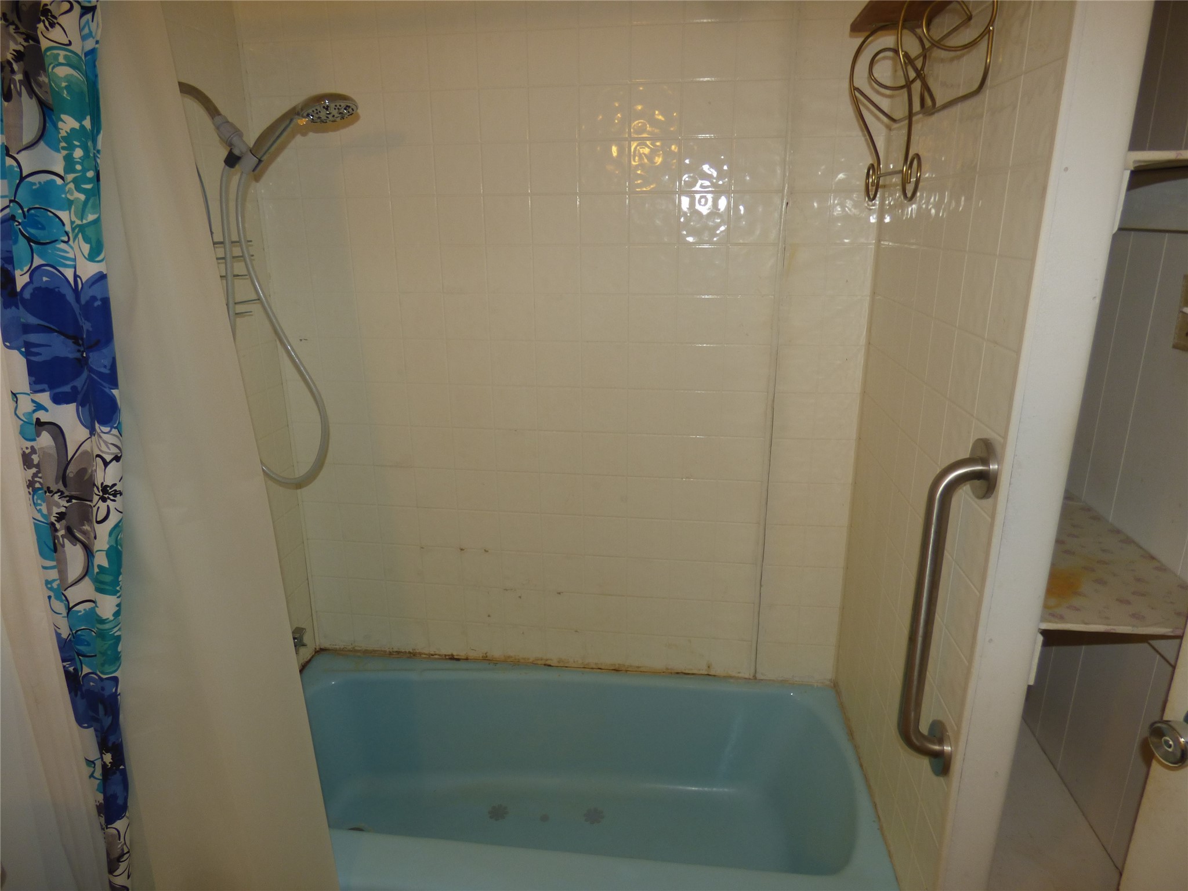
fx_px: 686
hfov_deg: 81.7
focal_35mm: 20
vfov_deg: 66.0
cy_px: 446
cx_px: 594
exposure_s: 1/60
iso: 100
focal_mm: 3.58
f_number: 2.8
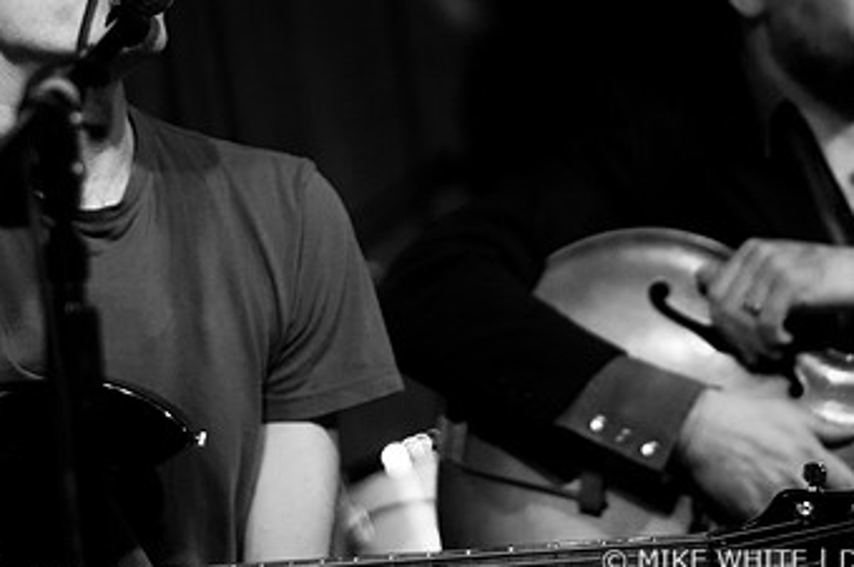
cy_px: 99
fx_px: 3033
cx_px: 430
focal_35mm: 128
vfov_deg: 10.7
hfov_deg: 16.0
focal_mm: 50
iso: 1000
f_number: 1.8
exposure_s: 1/50
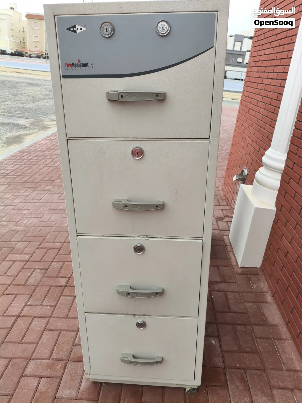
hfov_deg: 53.1
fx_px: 302
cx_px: 151
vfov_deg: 67.3
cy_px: 202
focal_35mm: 26
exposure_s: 1/659
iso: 50
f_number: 1.5
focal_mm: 4.94
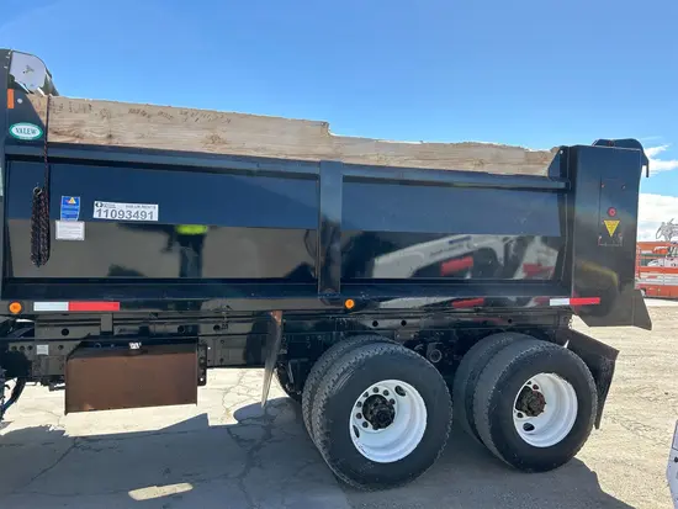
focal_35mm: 26
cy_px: 254
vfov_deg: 53.1
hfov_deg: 67.3
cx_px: 339
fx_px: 509
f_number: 1.5
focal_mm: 5.7
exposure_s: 1/2165
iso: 50
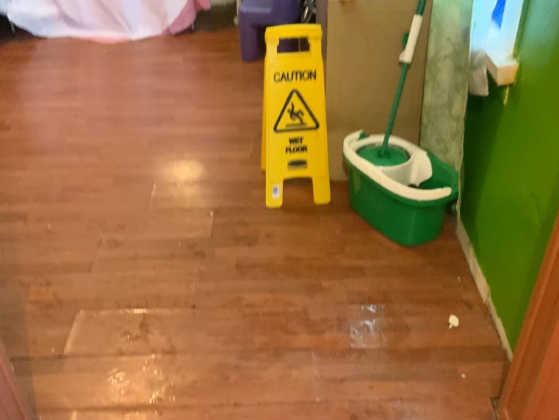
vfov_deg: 36.5
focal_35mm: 39
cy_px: 276
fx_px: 630
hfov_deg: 47.9
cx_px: 280
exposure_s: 1/30
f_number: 1.8
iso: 320
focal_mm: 3
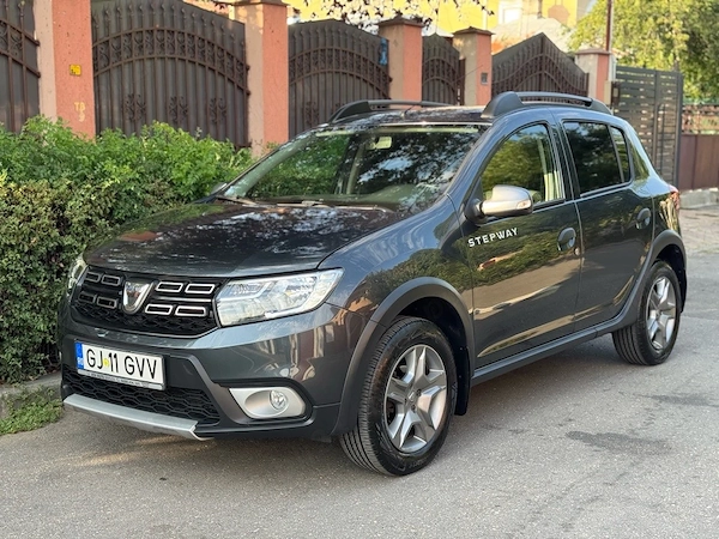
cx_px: 360
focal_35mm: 48
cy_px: 270
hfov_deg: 39.7
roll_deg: -0.7
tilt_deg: -7.8
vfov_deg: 30.3
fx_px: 997
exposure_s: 1/311
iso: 64
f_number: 1.78
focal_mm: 6.76
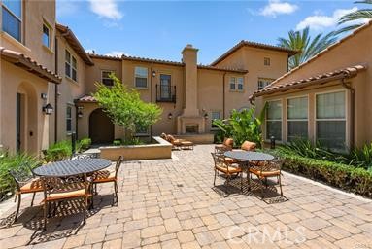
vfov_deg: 73.8
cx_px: 186
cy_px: 124
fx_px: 165
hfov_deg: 96.7
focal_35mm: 16
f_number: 10
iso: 200
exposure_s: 1/400
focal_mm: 16
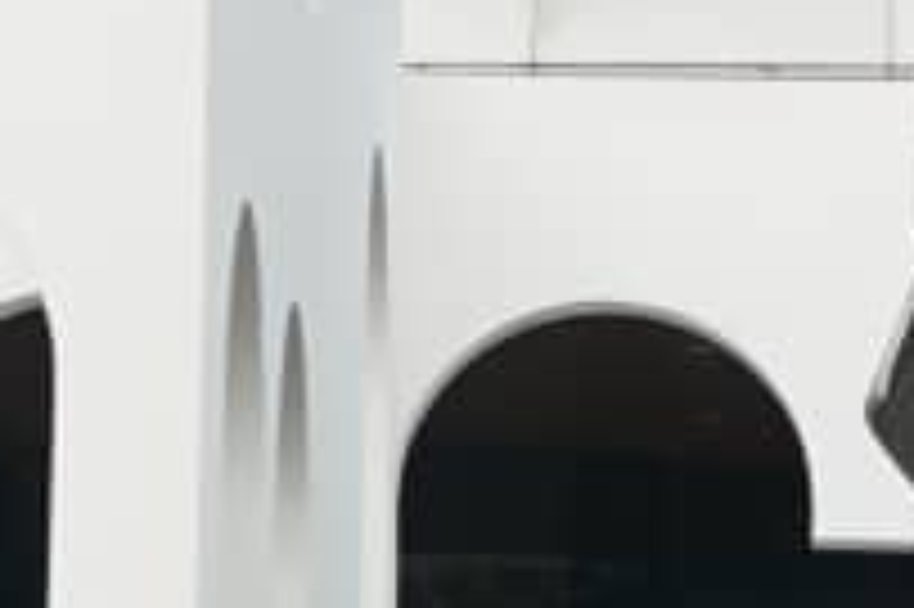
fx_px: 7357
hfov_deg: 7.1
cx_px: 774
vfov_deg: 4.7
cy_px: -83
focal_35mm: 290
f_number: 4.5
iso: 100
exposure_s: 1/200
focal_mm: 28
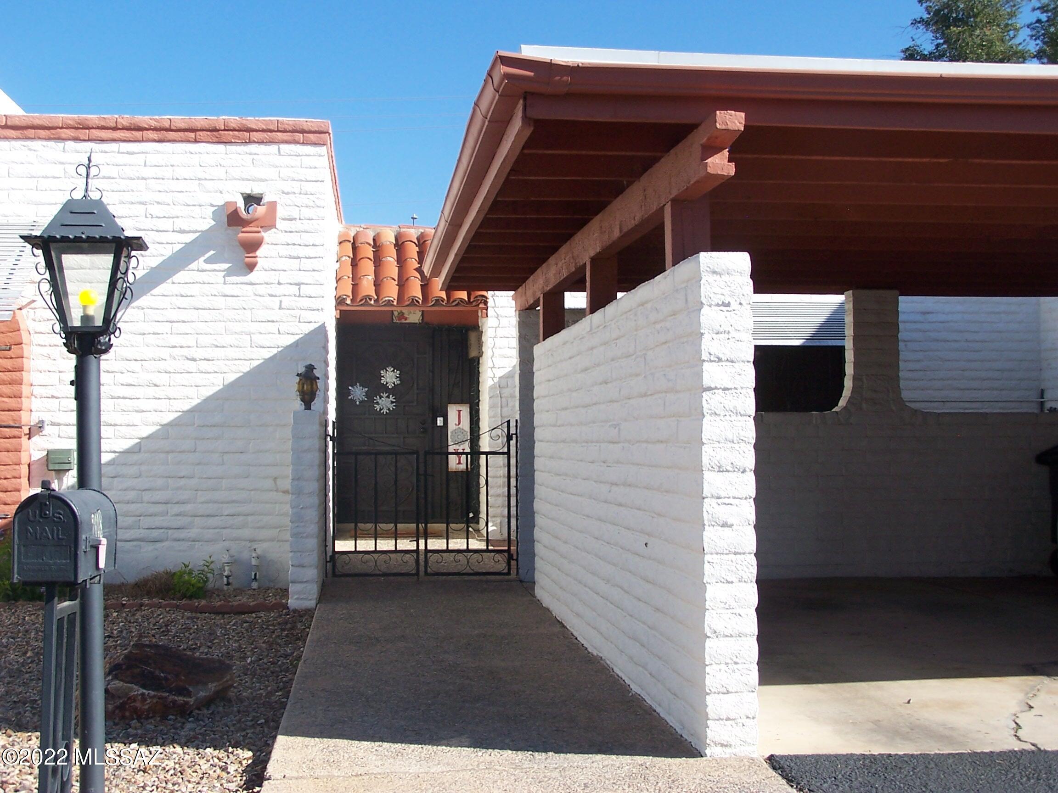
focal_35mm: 51
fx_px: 1559
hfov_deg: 37.5
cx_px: 529
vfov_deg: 28.6
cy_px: 396
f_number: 4
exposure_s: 1/500
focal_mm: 8.5
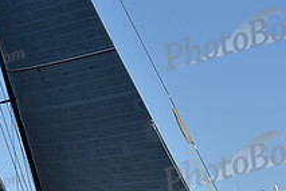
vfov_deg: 5.8
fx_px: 1859
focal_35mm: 234
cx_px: 95
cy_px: 248
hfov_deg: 8.8
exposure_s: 1/1600
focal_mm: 86
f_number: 7.1
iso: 250
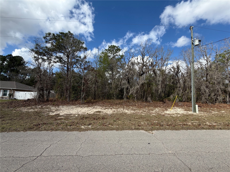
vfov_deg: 85.7
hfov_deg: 102.1
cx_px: 115
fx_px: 93
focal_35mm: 14
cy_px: 86
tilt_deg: +7.4
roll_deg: -2.1
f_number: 2.2
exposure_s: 1/770
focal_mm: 2.22
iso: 20
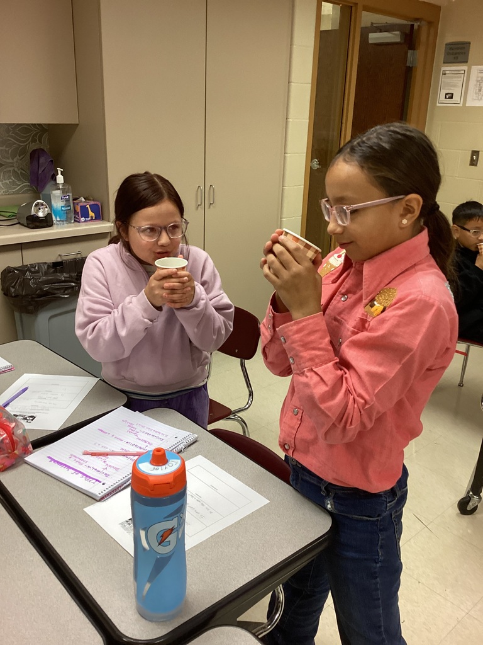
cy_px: 322
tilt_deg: -18.6
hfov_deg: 45.4
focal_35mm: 31
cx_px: 242
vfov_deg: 58.4
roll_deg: -1.2
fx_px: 577
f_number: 2.4
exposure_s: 1/60
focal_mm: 3.3
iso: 160
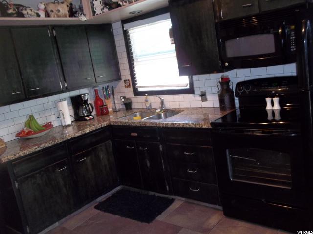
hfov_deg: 56.8
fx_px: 289
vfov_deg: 44.2
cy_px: 117
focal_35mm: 32
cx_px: 156
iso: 160
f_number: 2.9
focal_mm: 5.7
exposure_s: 1/30
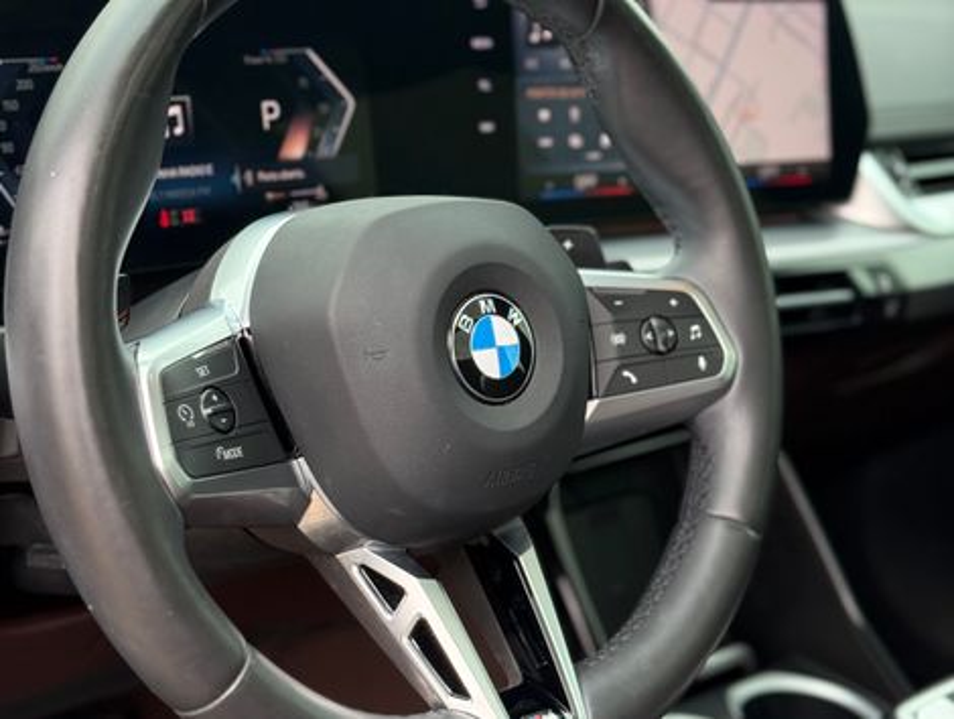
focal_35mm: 48
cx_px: 477
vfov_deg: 30.3
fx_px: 1325
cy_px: 360
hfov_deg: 39.6
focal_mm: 6.76
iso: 160
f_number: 1.78
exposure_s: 1/208
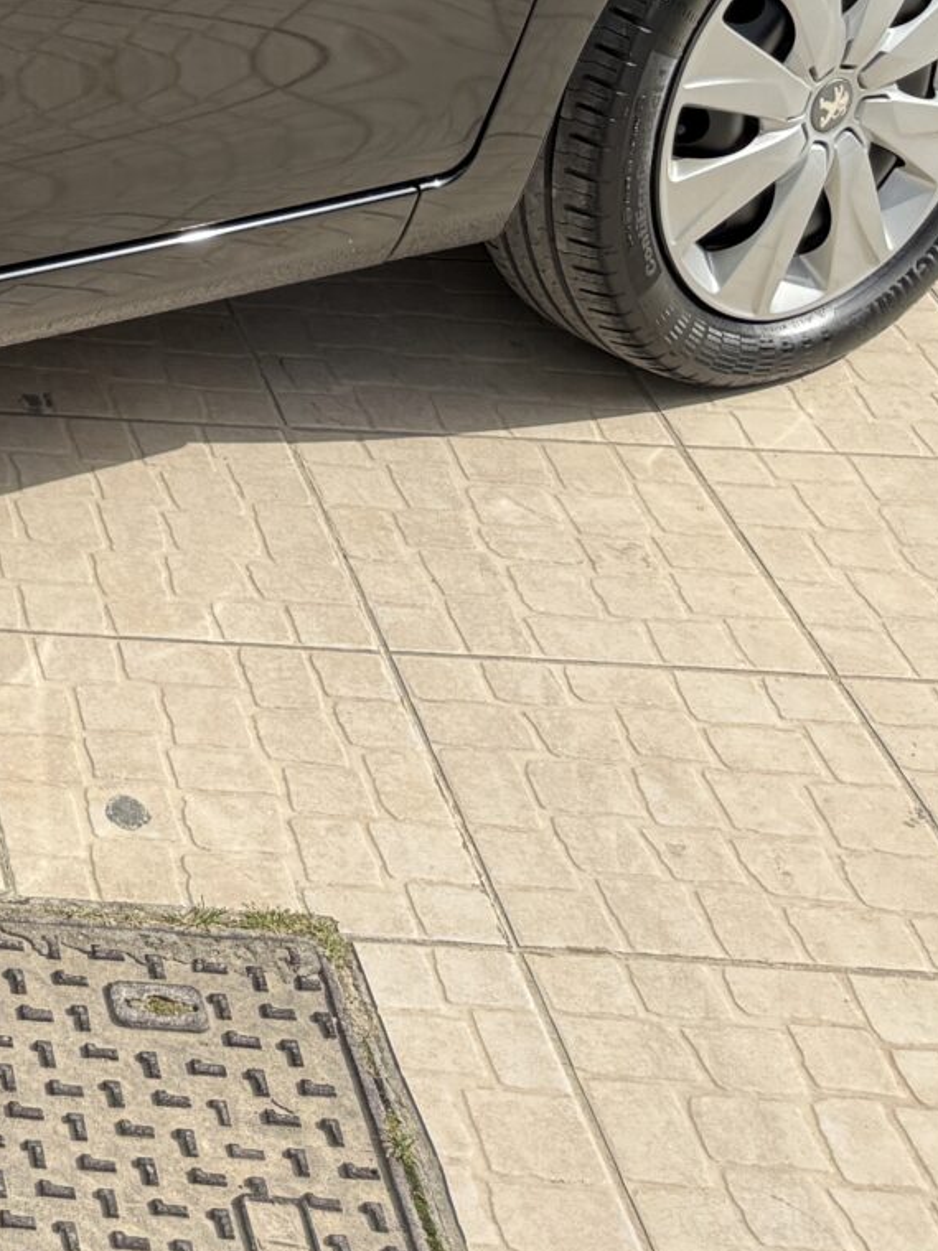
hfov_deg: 15.3
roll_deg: +0.3
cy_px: -214
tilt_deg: -19.2
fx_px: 2927
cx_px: -834
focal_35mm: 81
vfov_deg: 22.4
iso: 80
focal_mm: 6.76
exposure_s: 1/2110
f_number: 1.78
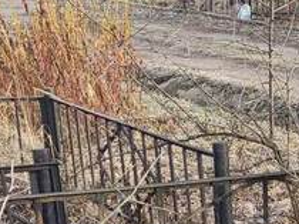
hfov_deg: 14.2
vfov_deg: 11.1
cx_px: 488
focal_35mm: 127
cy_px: 354
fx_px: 1096
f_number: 1.75
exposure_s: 1/195
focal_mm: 4.77
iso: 112
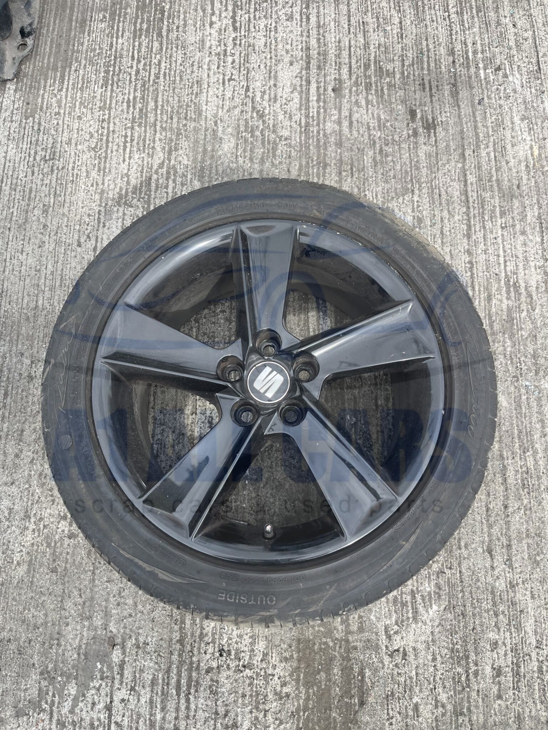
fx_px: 549
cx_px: 274
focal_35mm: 26
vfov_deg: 67.3
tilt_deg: -74.9
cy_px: 365
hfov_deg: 53.1
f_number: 1.6
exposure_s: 1/1086
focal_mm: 5.1
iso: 50
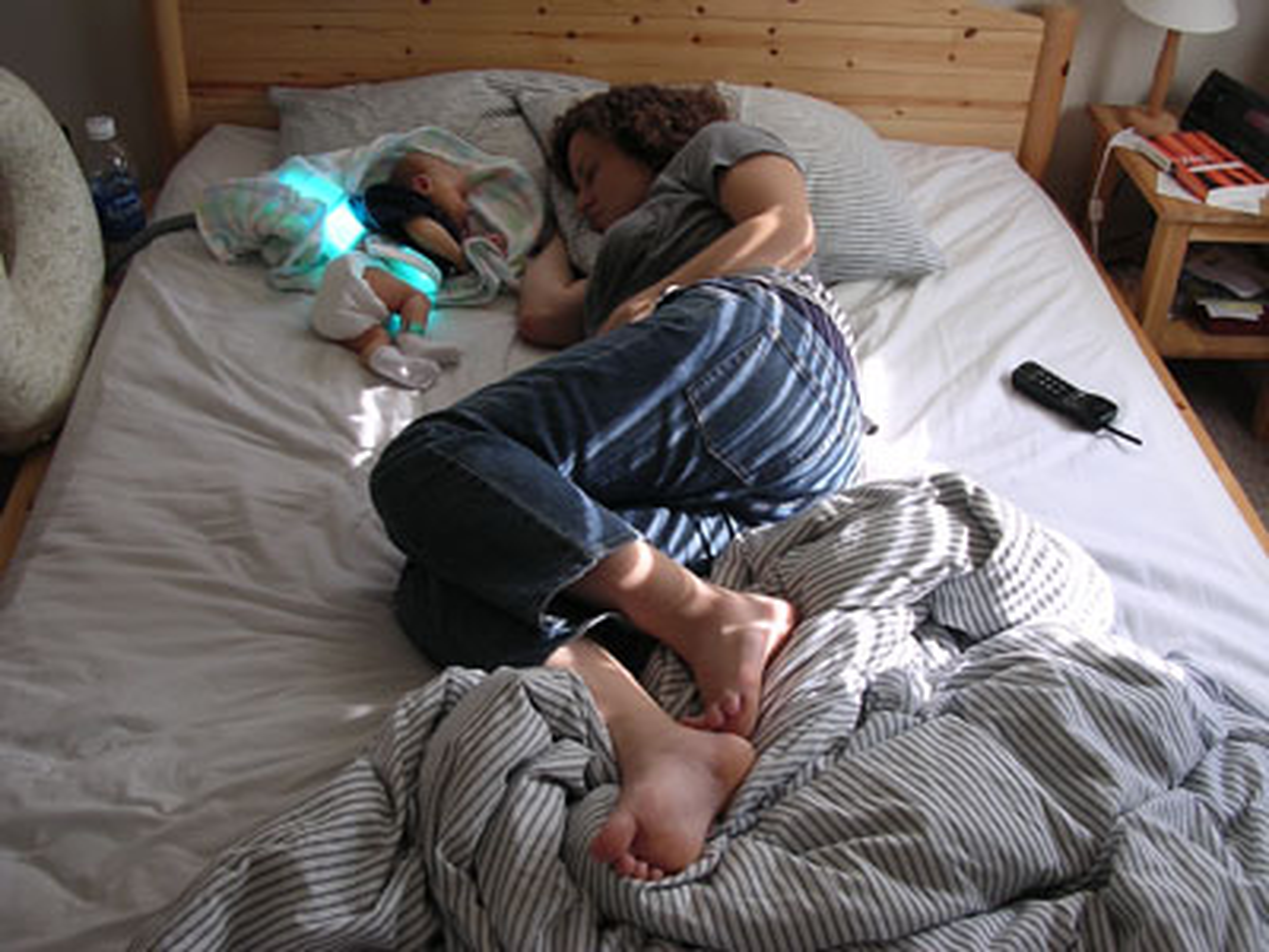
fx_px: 1393
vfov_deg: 37.7
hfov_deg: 49.0
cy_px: 476
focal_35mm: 38
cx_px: 634
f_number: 2.8
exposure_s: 1/11.2
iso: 100
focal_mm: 5.8
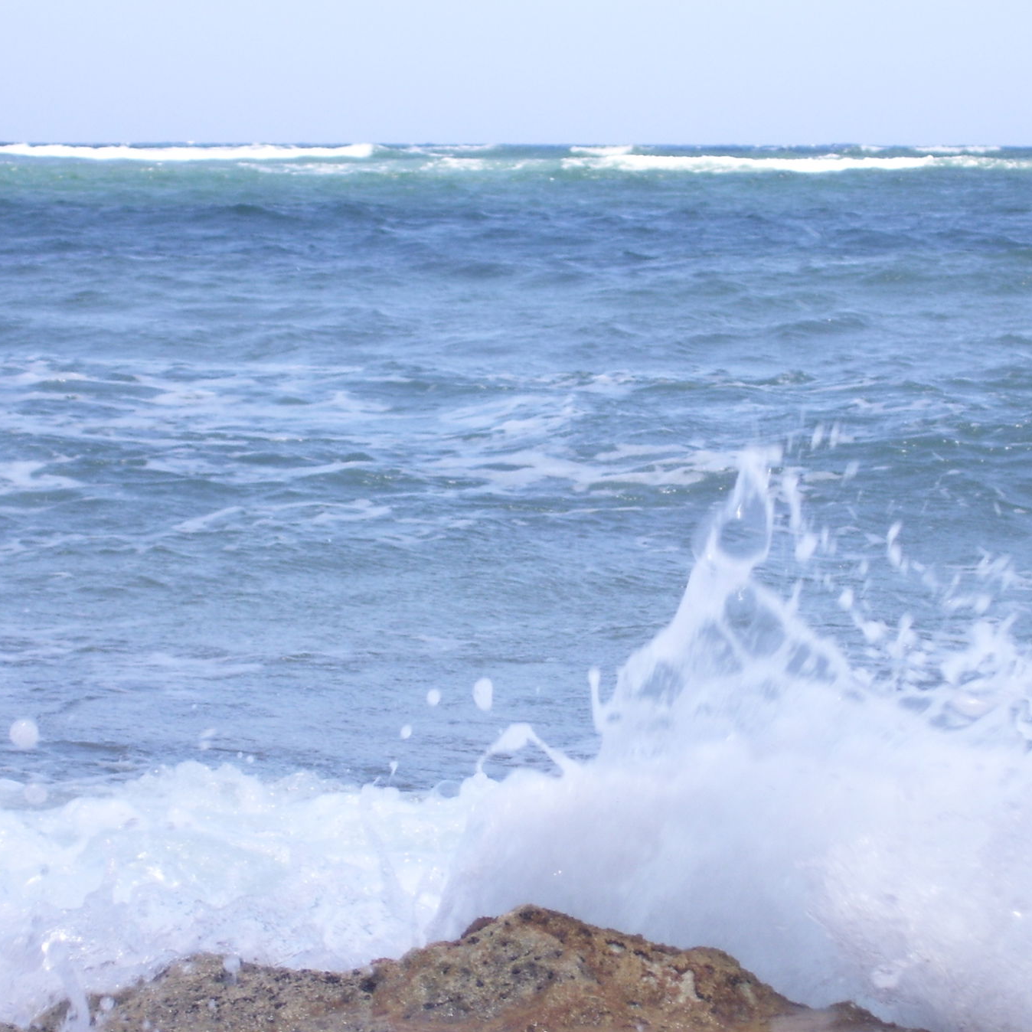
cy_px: 484
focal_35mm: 136
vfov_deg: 12.8
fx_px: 4587
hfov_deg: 12.8
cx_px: 667
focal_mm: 18
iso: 80
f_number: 4.6
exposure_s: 1/350
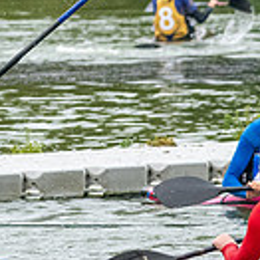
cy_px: -4
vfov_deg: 2.0
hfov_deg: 2.0
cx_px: 116
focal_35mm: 877
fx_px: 7452
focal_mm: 200
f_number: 5.3
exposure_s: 1/3200
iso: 3200
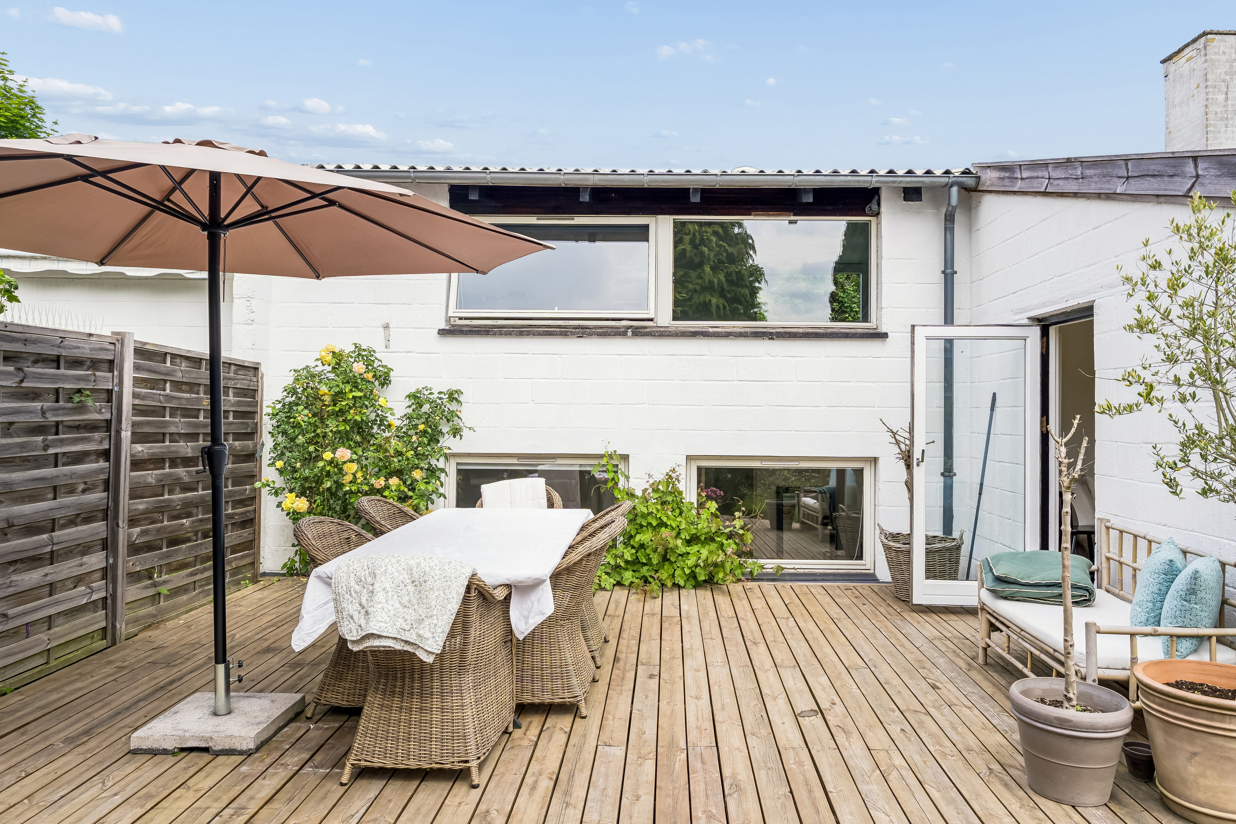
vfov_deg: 54.0
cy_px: 412
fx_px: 808
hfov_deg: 74.8
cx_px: 618
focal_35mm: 24
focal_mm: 15.7
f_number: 6.3
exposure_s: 1/160
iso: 100
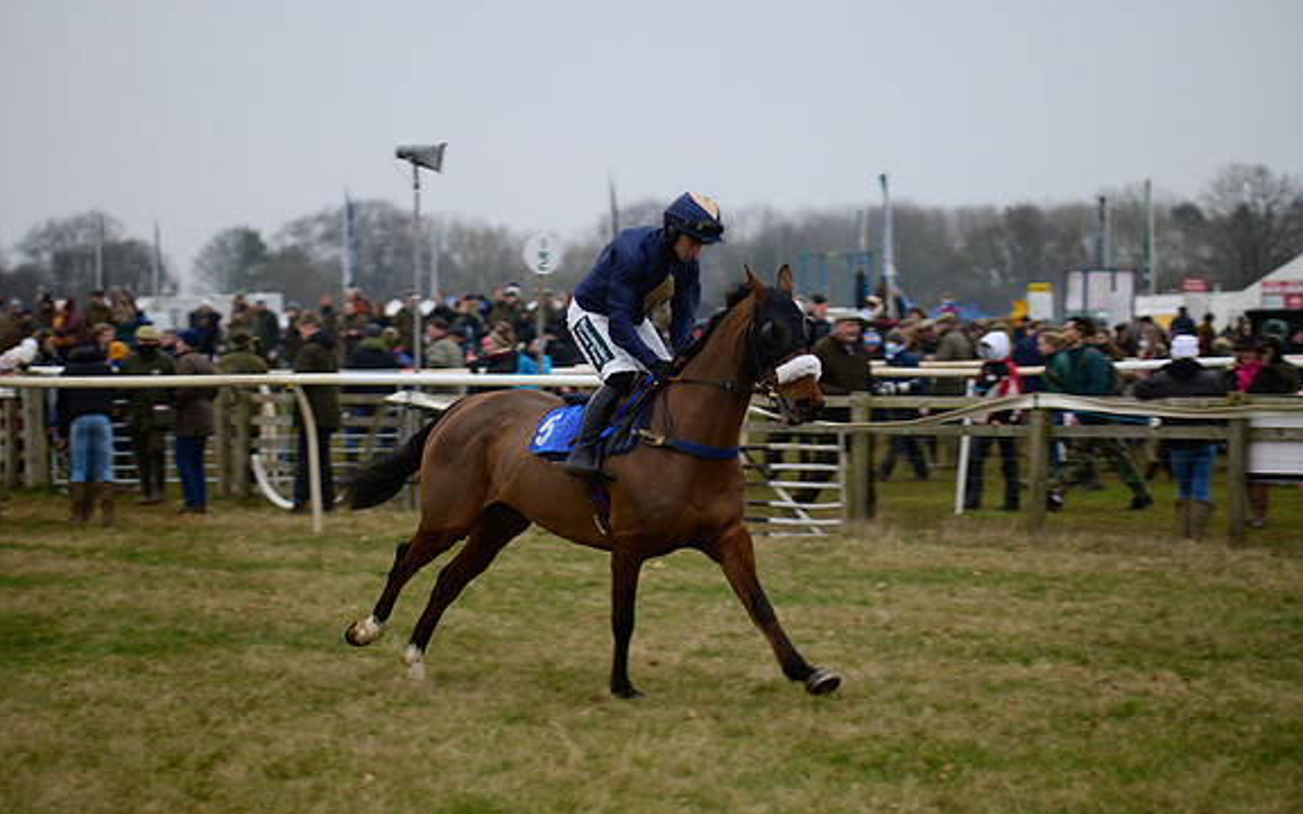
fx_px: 4368
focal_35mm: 123
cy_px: 393
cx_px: 652
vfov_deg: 10.7
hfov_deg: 17.0
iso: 1250
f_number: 4
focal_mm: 120
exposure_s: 1/250
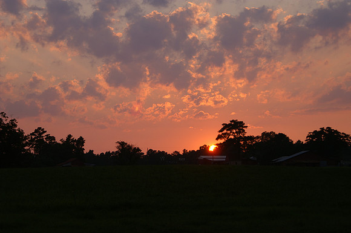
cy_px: 116
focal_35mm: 105
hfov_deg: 19.5
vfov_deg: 13.0
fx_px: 1023
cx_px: 176
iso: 100
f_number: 6.3
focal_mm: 70
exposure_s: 1/160
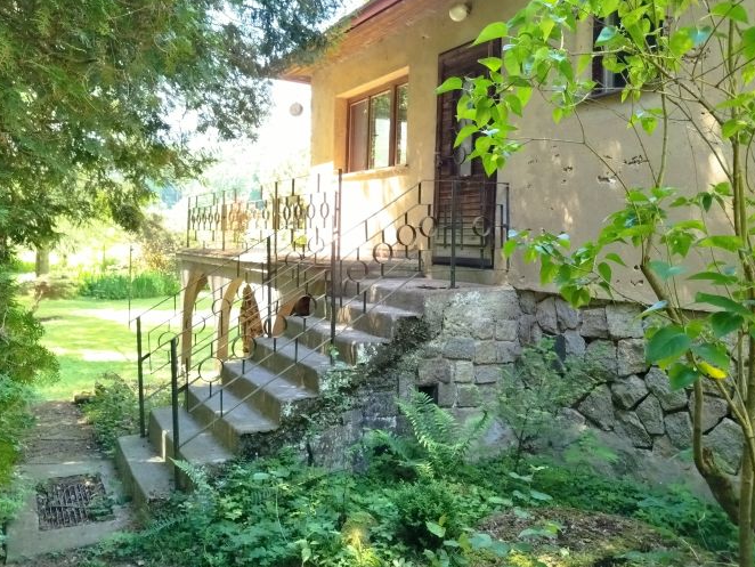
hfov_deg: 61.6
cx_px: 351
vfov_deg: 48.1
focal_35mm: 29
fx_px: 633
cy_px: 242
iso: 80
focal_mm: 5.31
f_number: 1.7
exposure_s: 1/50
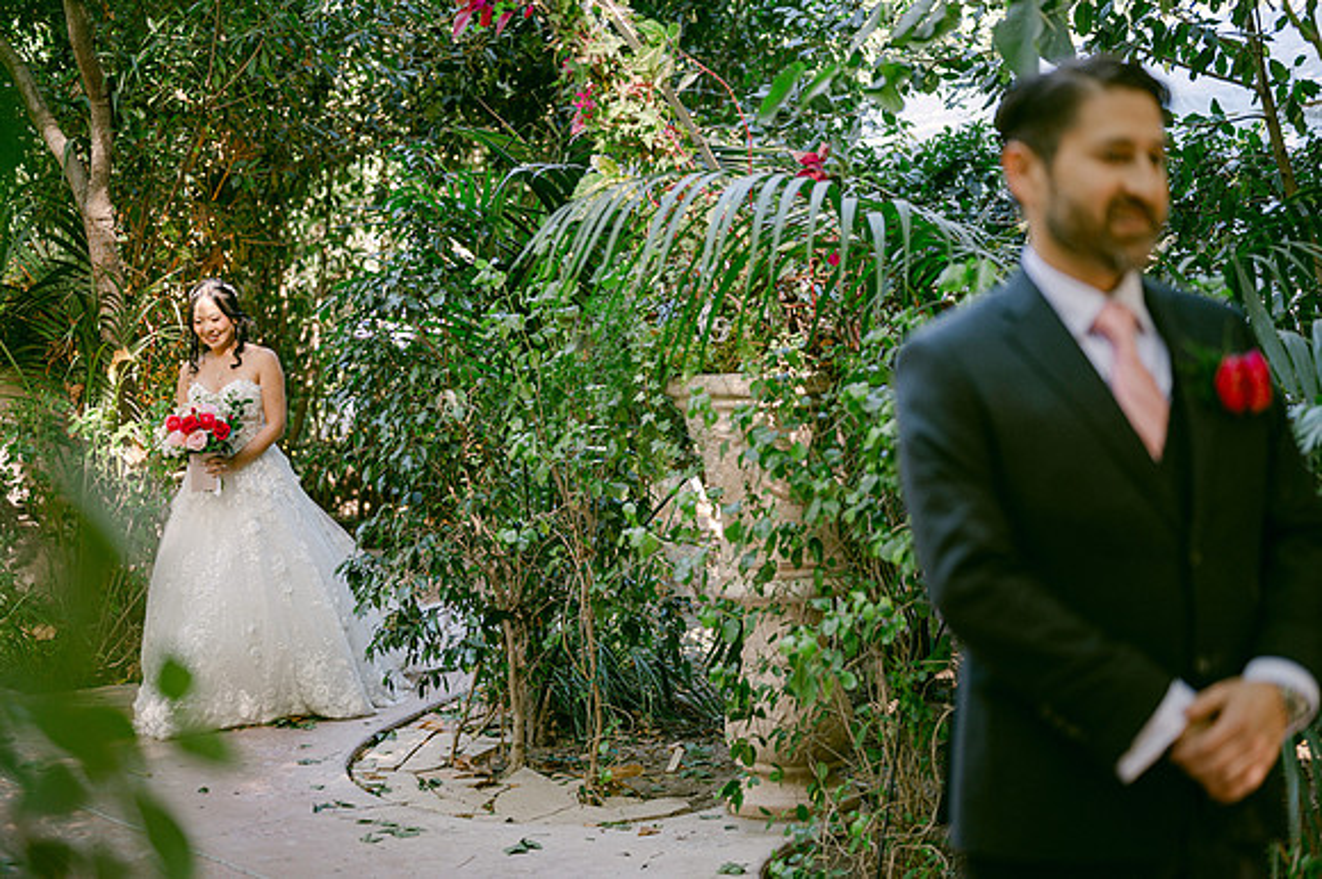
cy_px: 440
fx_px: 1835
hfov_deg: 39.6
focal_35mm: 50
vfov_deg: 27.0
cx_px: 661
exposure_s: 1/125
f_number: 1.8
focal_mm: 50
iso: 160
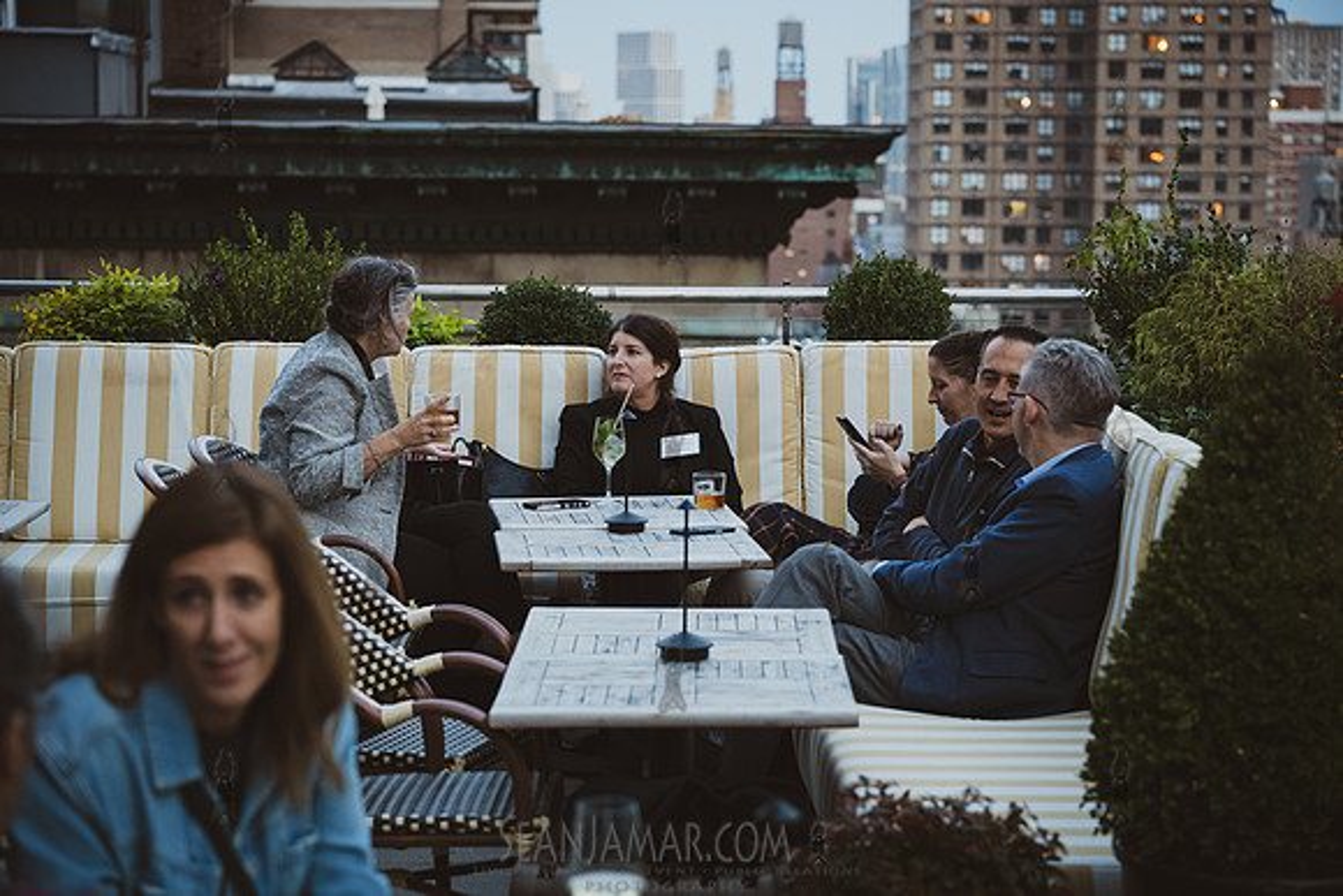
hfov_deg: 26.5
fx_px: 2849
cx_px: 672
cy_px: 448
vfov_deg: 17.9
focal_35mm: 76
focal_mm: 74
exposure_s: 1/320
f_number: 3.5
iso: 6400
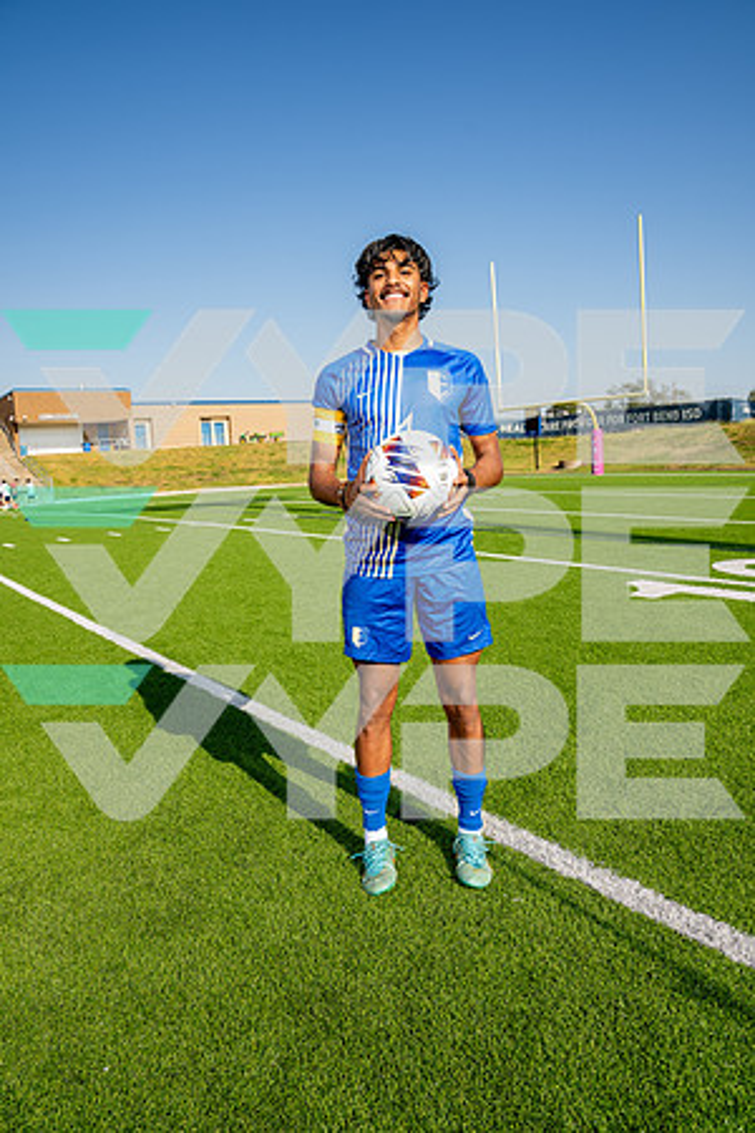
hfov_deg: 53.1
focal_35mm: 24
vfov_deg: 73.7
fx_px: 755
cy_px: 566
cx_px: 378
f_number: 7.1
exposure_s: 1/125
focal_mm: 24
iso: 50
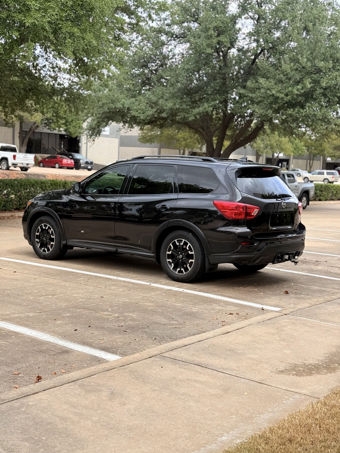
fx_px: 629
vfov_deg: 39.7
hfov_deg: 30.3
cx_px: 170
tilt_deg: -6.0
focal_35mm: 48
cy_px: 226
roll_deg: -3.5
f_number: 1.78
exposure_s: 1/1403
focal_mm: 6.76
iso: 64
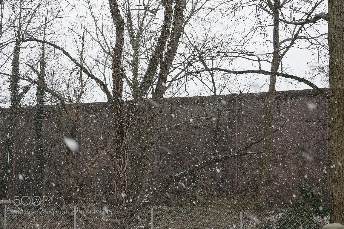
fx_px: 650
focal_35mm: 68
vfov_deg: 20.0
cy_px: 114
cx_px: 172
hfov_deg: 29.7
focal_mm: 24.79
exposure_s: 1/100
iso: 100
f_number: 3.5
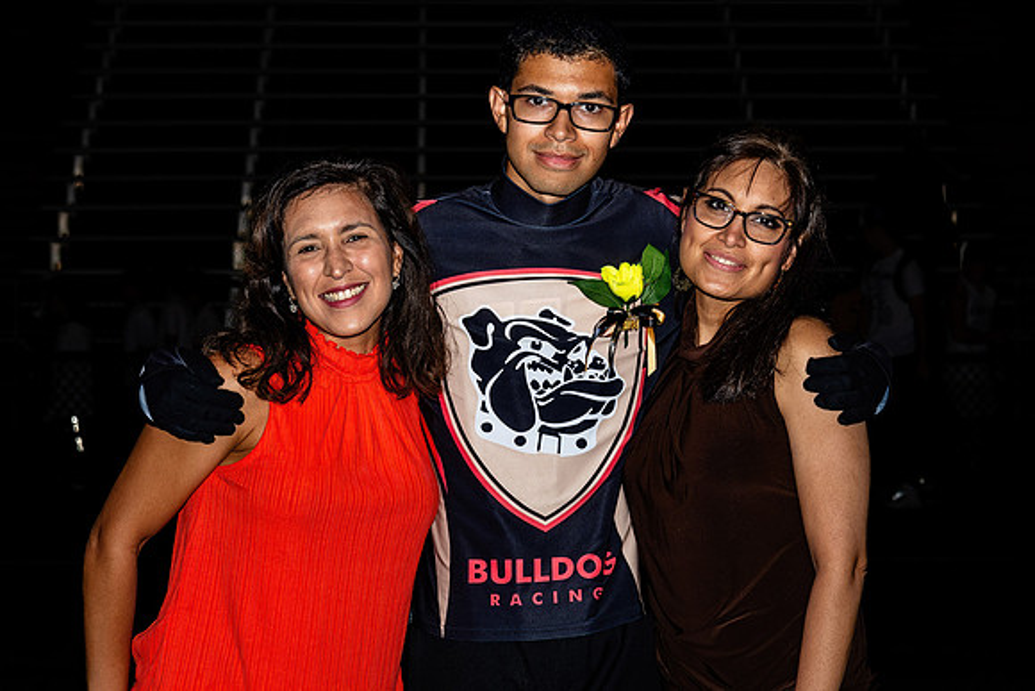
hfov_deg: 17.4
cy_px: 483
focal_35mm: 118
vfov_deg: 11.6
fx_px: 3390
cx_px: 577
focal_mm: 48
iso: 320
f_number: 5
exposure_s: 1/200
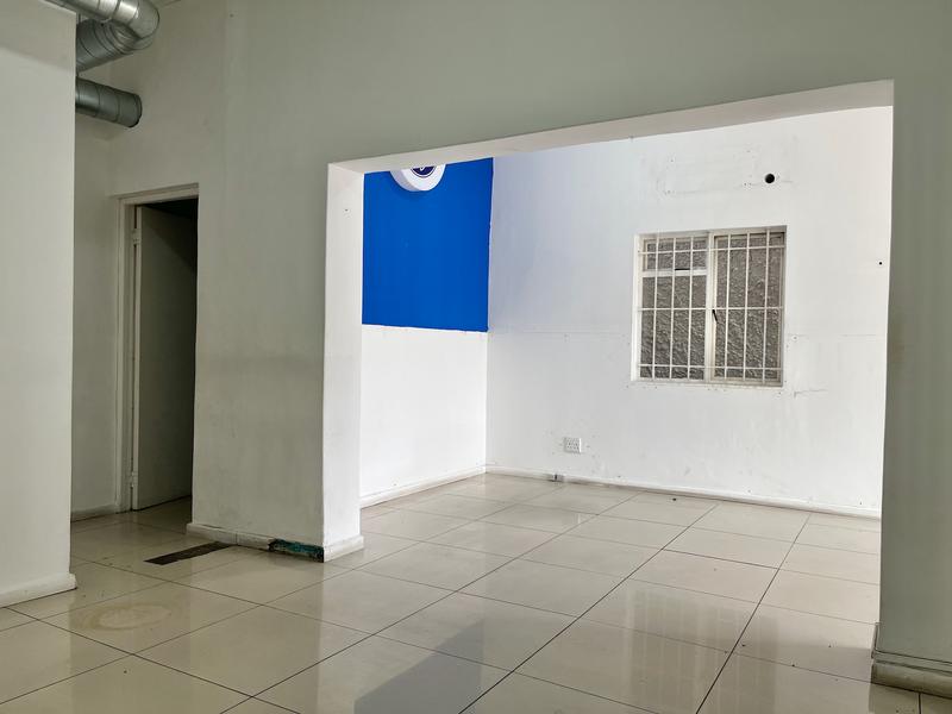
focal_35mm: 26
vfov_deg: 53.1
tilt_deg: -0.8
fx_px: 715
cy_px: 357
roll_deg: -0.4
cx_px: 476
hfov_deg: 67.3
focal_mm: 5.1
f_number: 1.6
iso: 80
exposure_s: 1/121
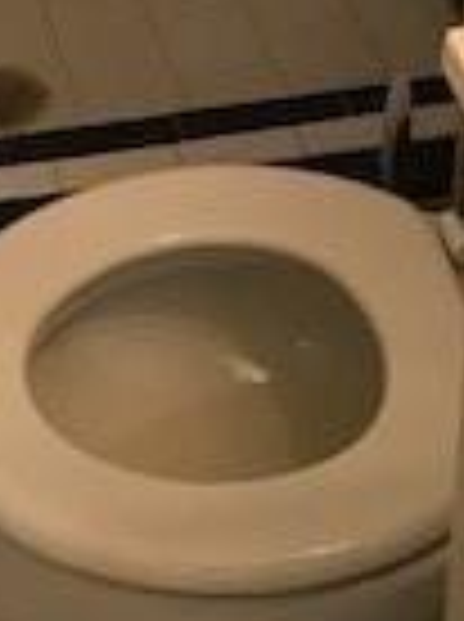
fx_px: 2331
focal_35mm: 130
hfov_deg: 11.3
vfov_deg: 12.4
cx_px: 108
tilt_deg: -15.2
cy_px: -806
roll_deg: -1.2
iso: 40
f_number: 1.8
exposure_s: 1/24
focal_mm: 3.99
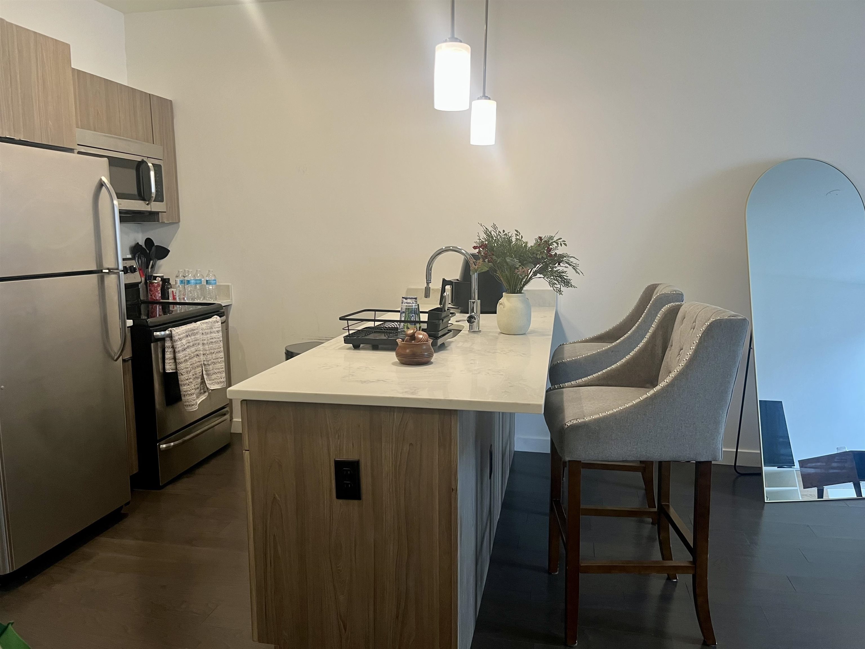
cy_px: 324
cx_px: 432
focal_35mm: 26
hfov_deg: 67.3
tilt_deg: -8.1
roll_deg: +1.4
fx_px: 650
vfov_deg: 53.1
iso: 125
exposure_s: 1/60
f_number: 1.6
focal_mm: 5.1
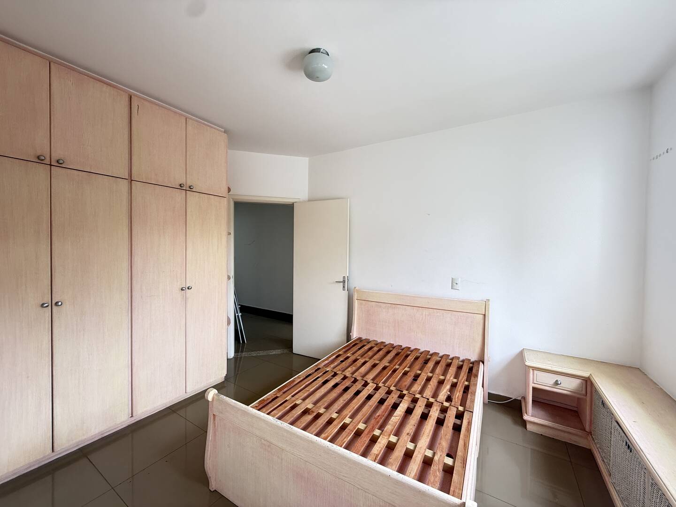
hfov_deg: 102.1
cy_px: 254
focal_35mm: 14
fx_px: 273
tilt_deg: -0.4
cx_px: 338
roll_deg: -0.6
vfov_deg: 85.7
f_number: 2.2
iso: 125
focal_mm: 2.22
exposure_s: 1/99
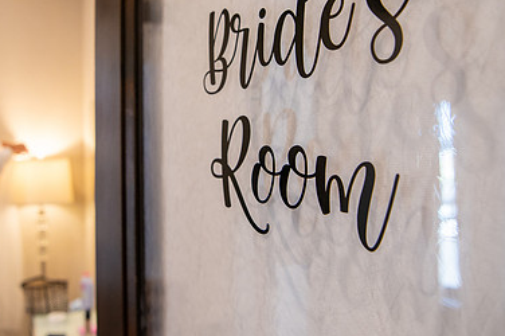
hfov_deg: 51.2
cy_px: 116
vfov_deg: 35.6
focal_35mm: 37
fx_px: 519
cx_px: 177
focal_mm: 24
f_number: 4.5
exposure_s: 1/160
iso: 2500
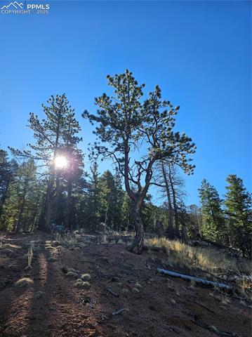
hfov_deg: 58.8
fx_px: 224
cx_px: 126
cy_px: 168
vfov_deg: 74.0
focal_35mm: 23
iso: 25
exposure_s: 1/981
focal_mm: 5.4
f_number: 1.8
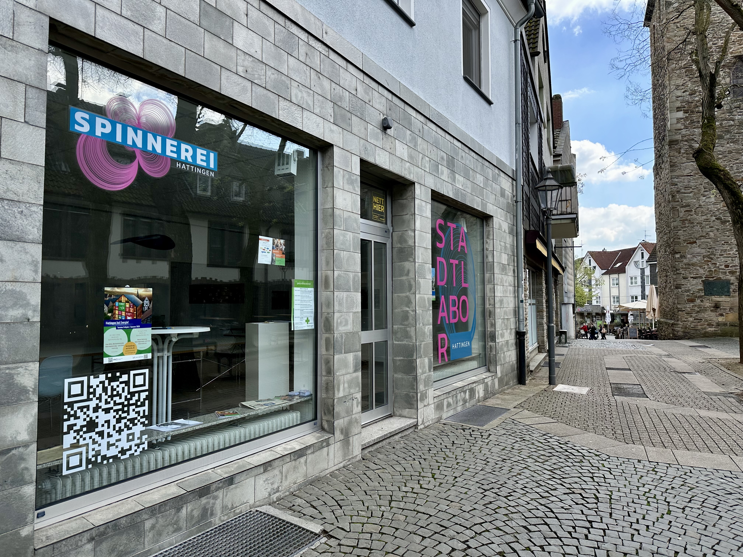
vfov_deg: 56.8
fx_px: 515
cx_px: 372
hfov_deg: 71.6
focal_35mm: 24
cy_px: 278
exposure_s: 1/2967
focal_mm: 6.86
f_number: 1.78
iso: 80
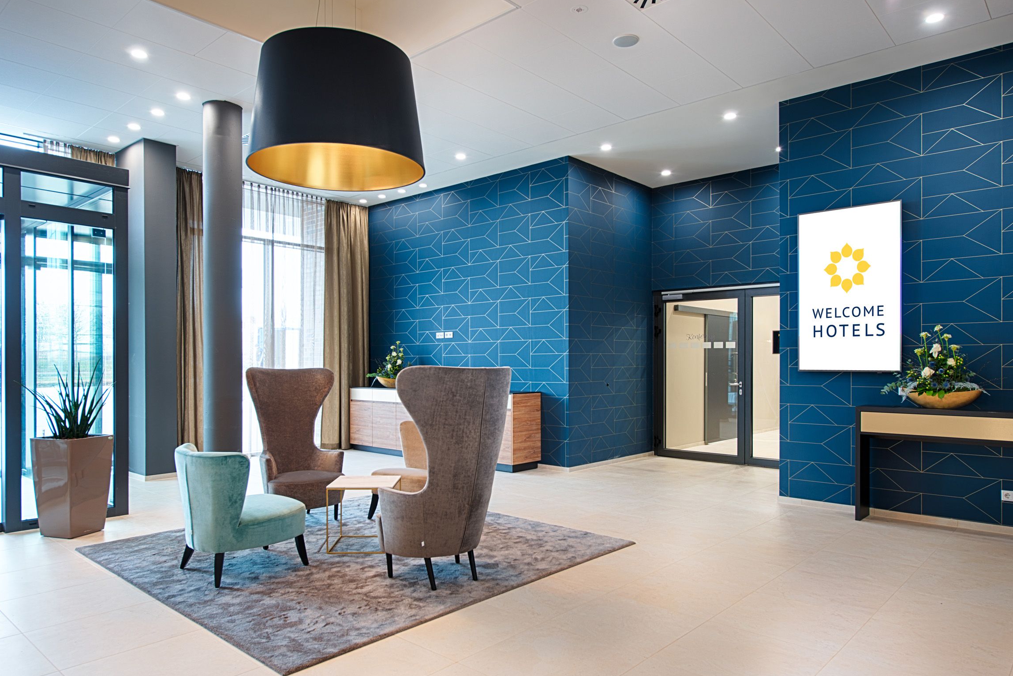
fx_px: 675
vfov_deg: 53.1
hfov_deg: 73.7
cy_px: 346
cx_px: 497
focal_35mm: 24
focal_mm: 23
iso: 100
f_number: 8
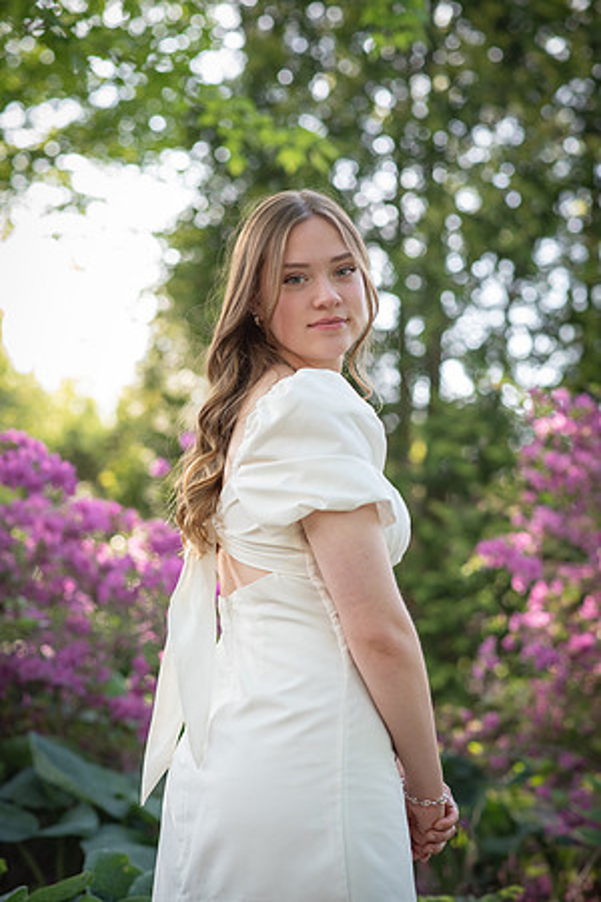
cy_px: 451
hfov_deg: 16.1
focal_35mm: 85
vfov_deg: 23.9
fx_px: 2128
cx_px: 300
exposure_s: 1/200
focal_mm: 85
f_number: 3.2
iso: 250
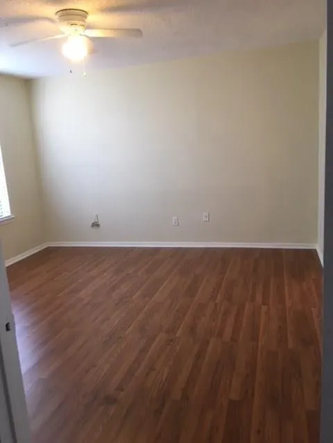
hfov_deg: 48.2
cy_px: 222
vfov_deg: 61.7
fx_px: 372
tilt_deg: -9.3
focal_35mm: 29
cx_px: 166
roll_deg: +2.4
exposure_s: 1/30
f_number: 2.2
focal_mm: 4.15
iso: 64
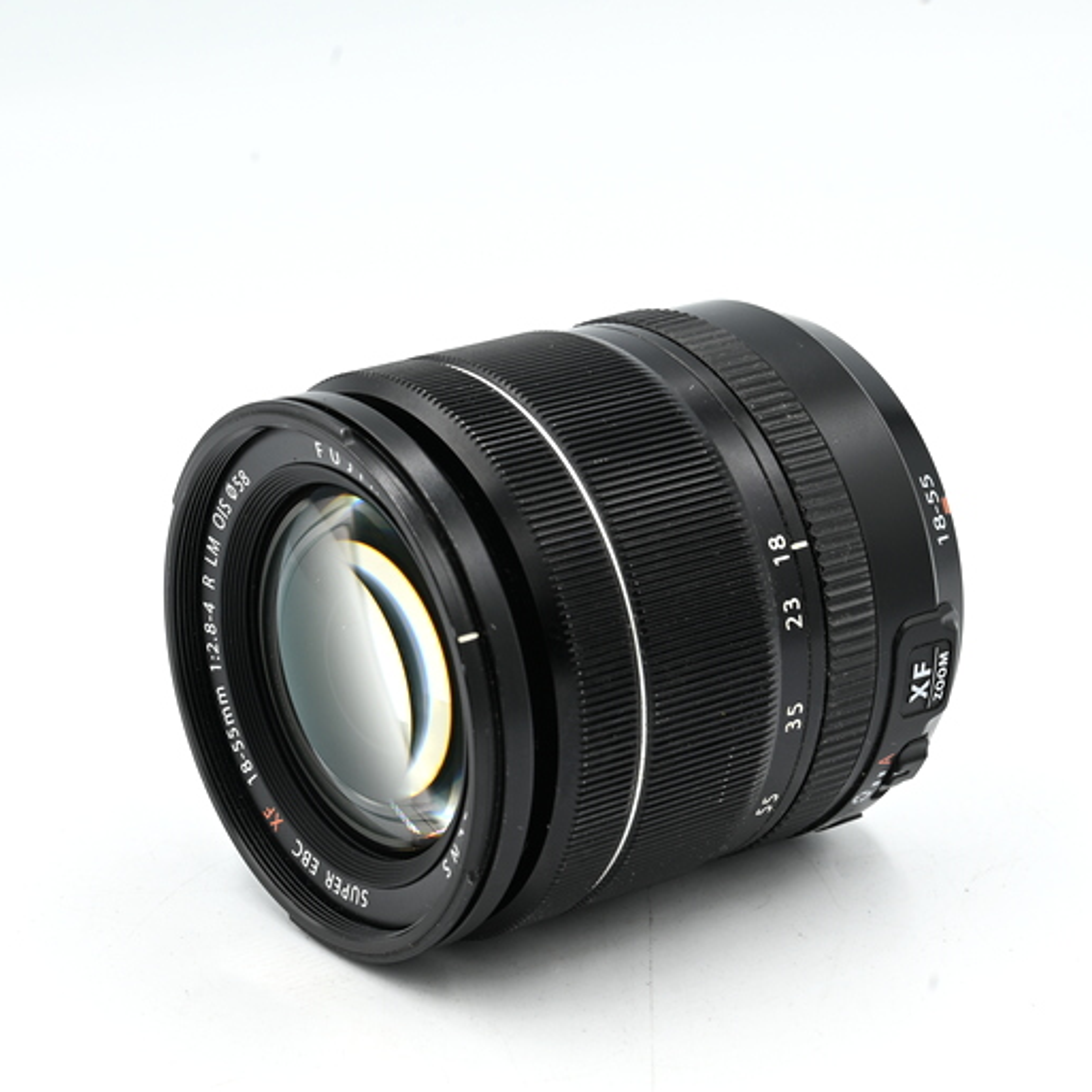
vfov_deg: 16.4
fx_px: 3783
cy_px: 550
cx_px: 543
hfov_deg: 16.4
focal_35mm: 106
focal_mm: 64
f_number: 14
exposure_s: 1/15
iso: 100
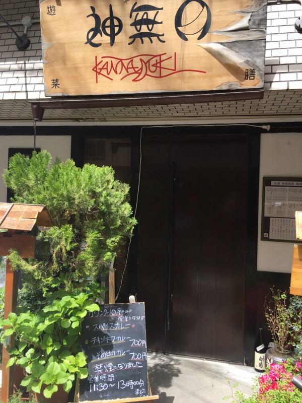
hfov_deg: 48.2
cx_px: 151
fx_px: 337
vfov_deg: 61.7
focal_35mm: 29
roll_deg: -2.1
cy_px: 202
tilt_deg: +0.2
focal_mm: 4.15
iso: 25
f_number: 2.2
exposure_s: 1/425
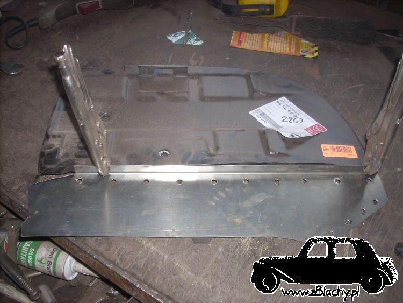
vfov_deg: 38.7
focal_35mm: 37
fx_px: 431
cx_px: 202
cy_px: 152
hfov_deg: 50.1
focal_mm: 6.2
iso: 64
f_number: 2.8
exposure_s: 1/30
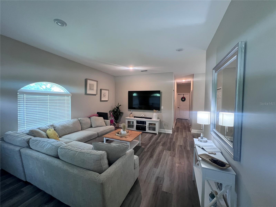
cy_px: 104
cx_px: 138
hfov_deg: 106.2
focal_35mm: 13
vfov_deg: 89.9
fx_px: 104
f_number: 1.8
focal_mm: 1.57
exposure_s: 1/60
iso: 400
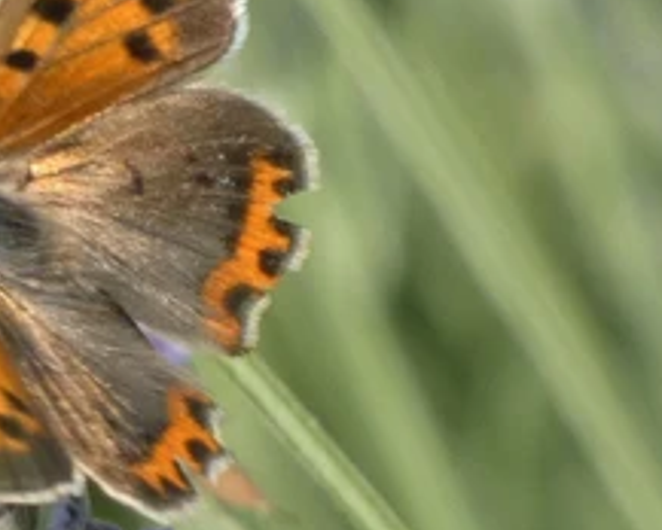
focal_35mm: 1071
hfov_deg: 1.8
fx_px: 21003
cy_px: 244
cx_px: 95
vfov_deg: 1.4
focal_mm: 66.7
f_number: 7.1
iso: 125
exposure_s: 1/80
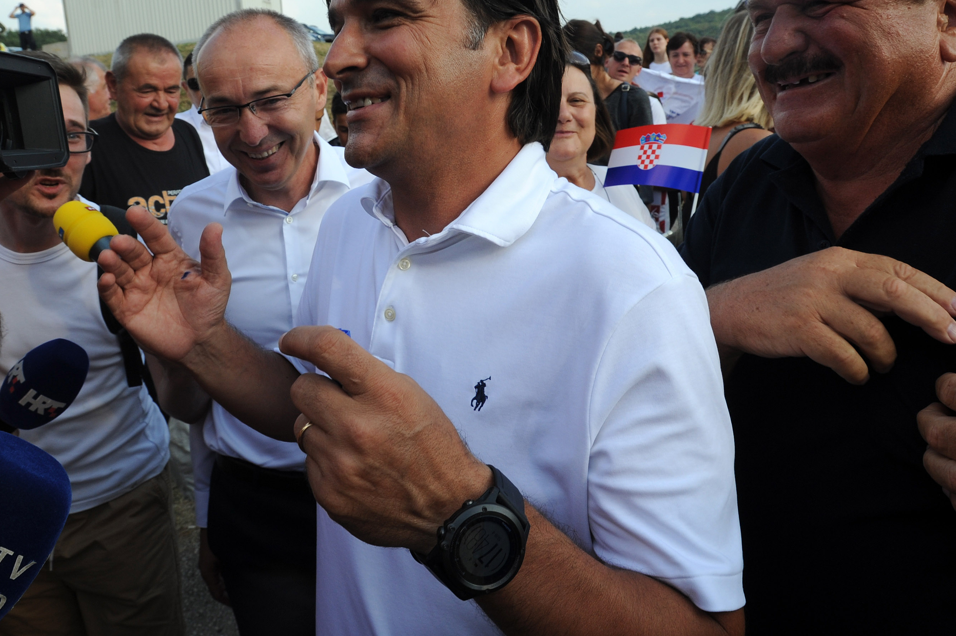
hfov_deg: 67.2
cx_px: 423
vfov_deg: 46.7
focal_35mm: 27
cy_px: 188
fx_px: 716
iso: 400
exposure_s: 1/400
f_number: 10
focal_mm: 17
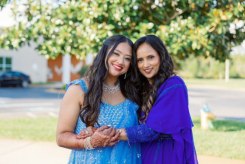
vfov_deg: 20.0
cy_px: 78
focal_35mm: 68
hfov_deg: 29.6
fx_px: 464
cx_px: 123
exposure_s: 1/400
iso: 100
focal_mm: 65
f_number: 2.8
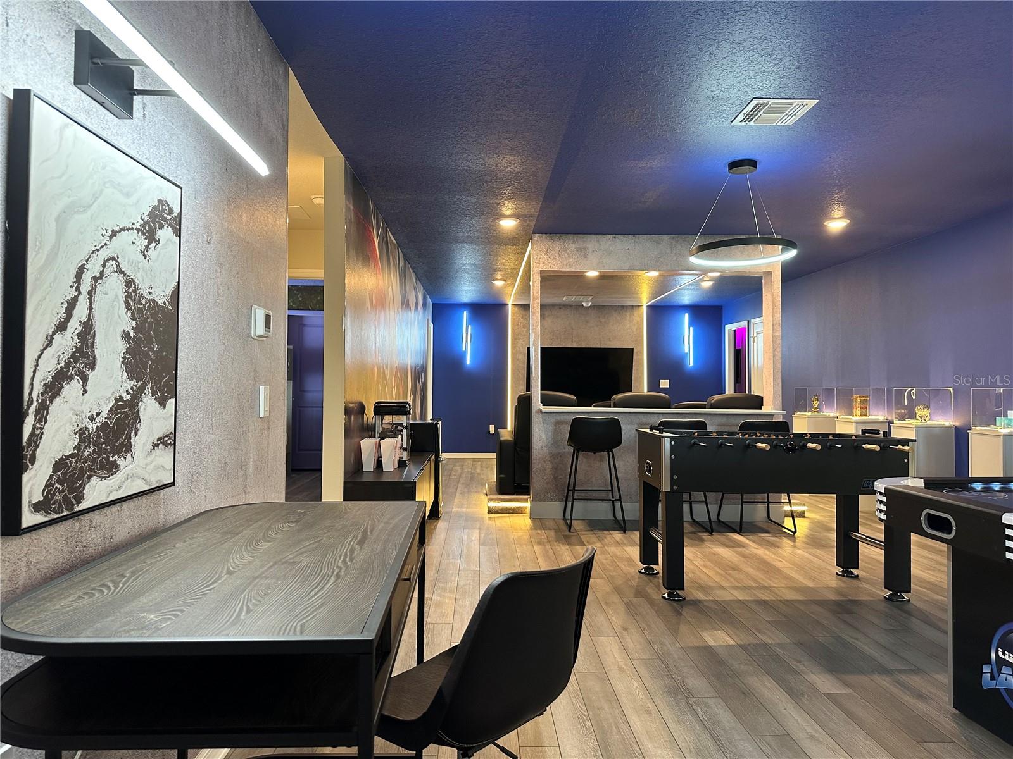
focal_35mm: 24
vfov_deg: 56.8
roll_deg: +0.2
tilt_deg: +0.6
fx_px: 702
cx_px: 506
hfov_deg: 71.6
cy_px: 380
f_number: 1.78
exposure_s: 1/60
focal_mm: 6.86
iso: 250
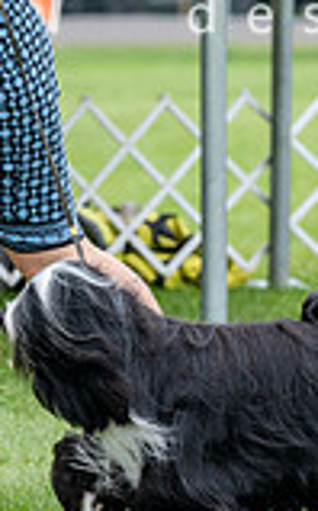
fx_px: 8190
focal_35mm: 589
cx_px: 84
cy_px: 114
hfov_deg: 2.2
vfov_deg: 3.6
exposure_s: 1/400
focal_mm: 158
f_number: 4.5
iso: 400
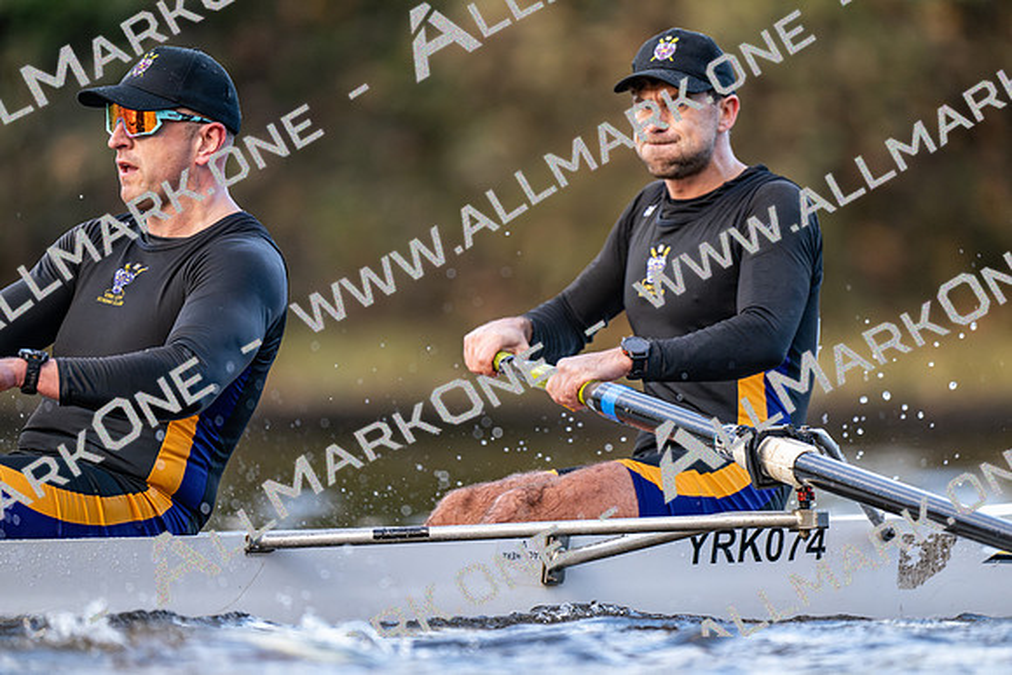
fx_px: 16870
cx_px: 506
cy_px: 338
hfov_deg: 3.4
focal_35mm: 600
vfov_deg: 2.3
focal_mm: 600
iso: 4000
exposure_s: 1/2500
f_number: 4
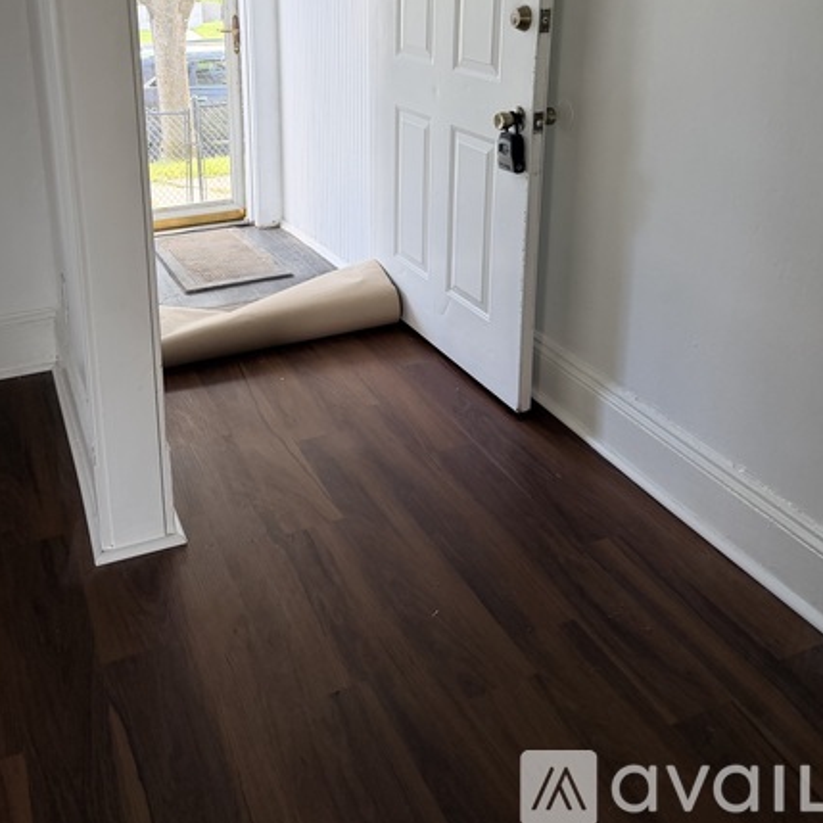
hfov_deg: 49.6
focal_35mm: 33
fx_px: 888
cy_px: 187
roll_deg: +0.6
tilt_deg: -16.6
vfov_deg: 47.5
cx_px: 351
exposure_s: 1/120
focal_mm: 6.76
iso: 160
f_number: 1.78
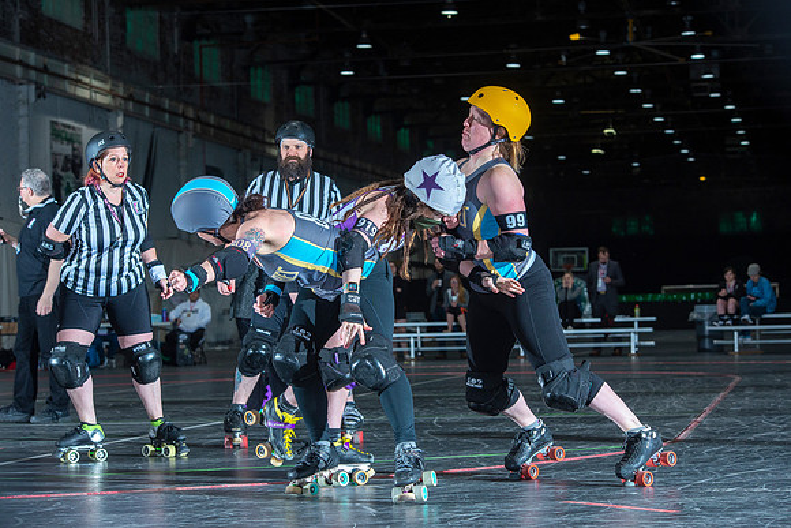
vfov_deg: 13.7
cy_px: 264
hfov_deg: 20.4
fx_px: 2198
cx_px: 396
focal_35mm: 100
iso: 800
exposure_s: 1/160
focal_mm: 100
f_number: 7.1
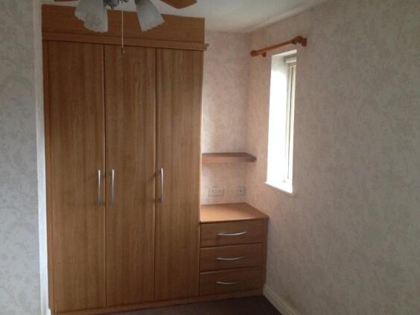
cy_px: 157
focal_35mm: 36
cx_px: 206
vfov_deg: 39.6
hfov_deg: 51.4
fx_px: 437
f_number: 2.4
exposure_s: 1/20
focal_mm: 4.28
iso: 320
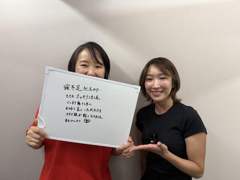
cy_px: 90
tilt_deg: -6.2
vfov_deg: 56.8
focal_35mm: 24
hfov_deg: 71.6
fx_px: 166
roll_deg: +0.1
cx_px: 120
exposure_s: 1/50
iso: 400
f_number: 1.78
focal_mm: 6.76
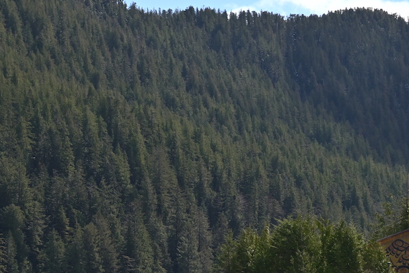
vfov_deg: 9.2
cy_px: 211
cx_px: 223
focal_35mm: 148
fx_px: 1681
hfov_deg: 13.9
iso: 160
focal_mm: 50
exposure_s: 1/1000
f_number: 6.3
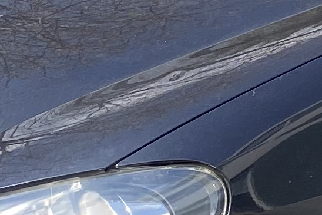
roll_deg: -0.4
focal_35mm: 199
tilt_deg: -18.6
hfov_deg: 9.5
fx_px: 1779
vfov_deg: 6.8
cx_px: 710
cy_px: -64
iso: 32
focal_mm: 4.25
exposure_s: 1/630
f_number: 1.8
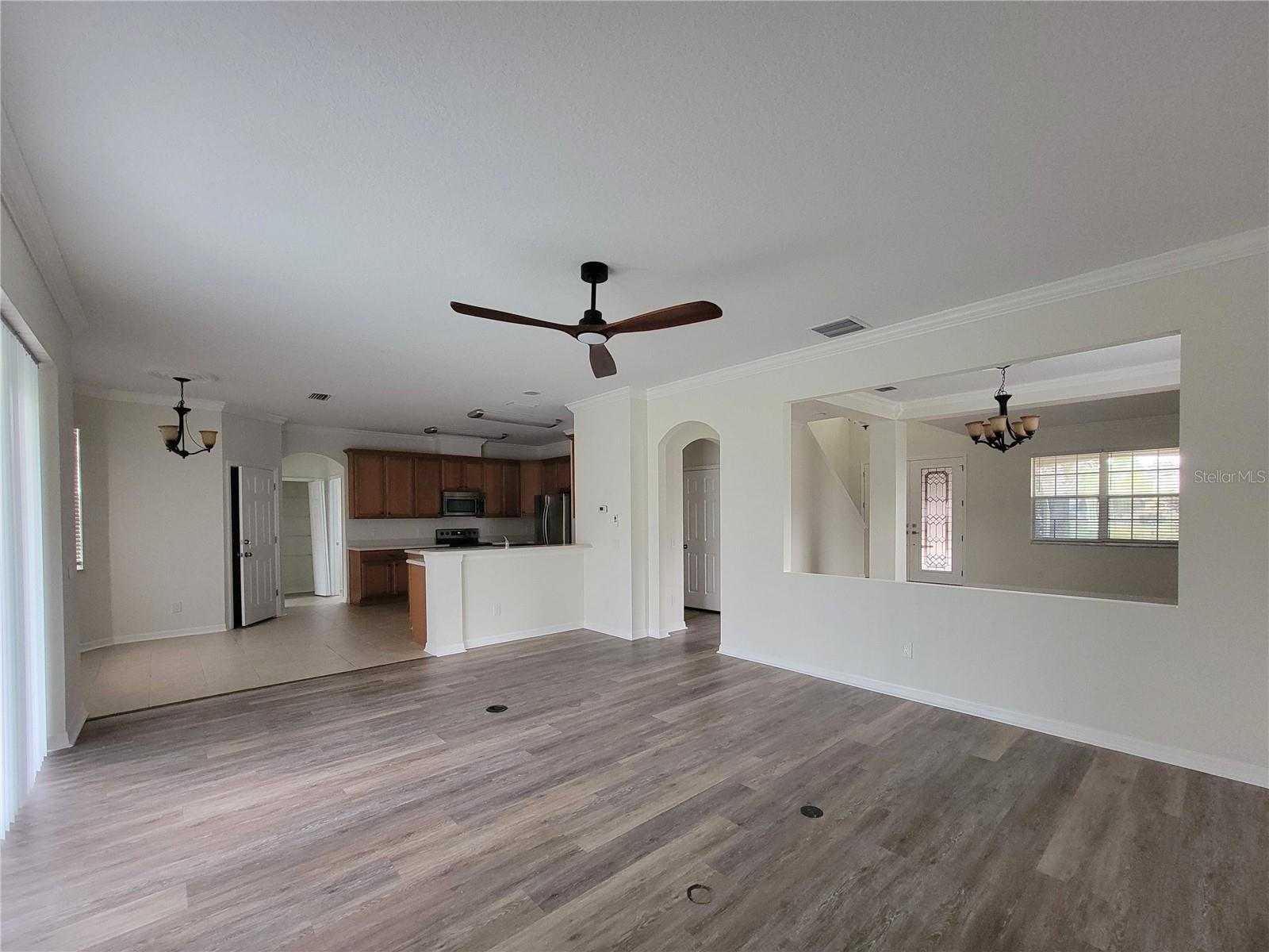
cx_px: 634
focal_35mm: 13
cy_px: 476
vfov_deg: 89.9
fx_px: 477
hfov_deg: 106.2
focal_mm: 2.2
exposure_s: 1/30
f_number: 2.2
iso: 640
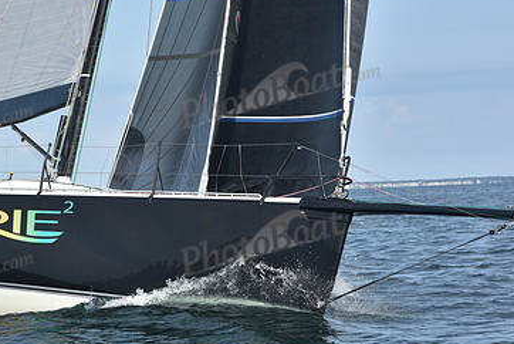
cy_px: 186
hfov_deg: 14.2
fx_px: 2058
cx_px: 108
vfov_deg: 9.5
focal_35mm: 144
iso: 320
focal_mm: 90
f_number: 8
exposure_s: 1/1000
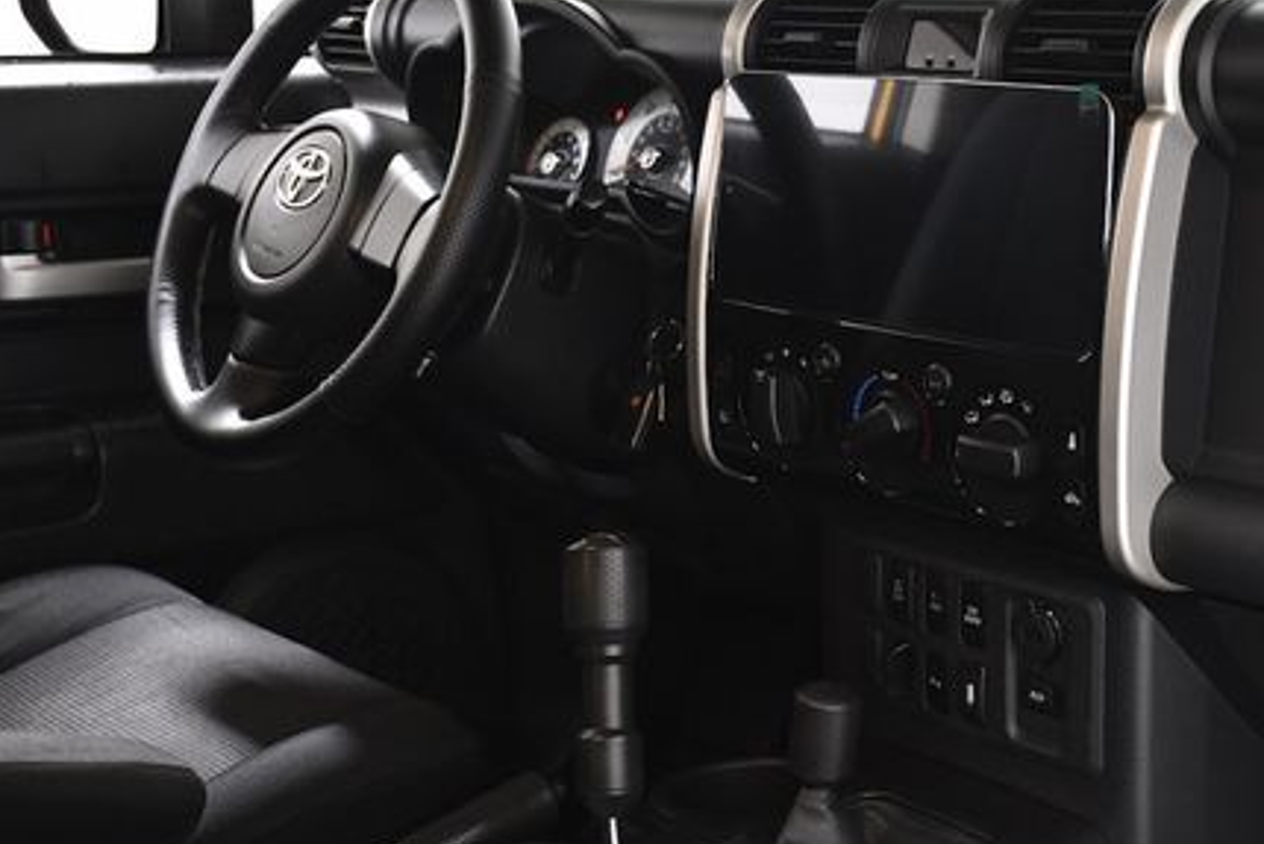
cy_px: 331
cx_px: 864
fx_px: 2353
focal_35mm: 67
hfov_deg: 29.8
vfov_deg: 20.3
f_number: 4.5
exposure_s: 1/80
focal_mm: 30
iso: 2500
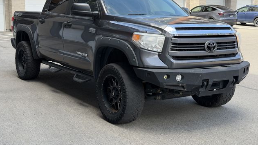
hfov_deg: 39.2
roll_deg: +0.2
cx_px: 128
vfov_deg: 22.5
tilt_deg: -5.8
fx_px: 363
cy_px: 49
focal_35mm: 53
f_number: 1.78
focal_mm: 6.76
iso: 64
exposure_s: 1/398
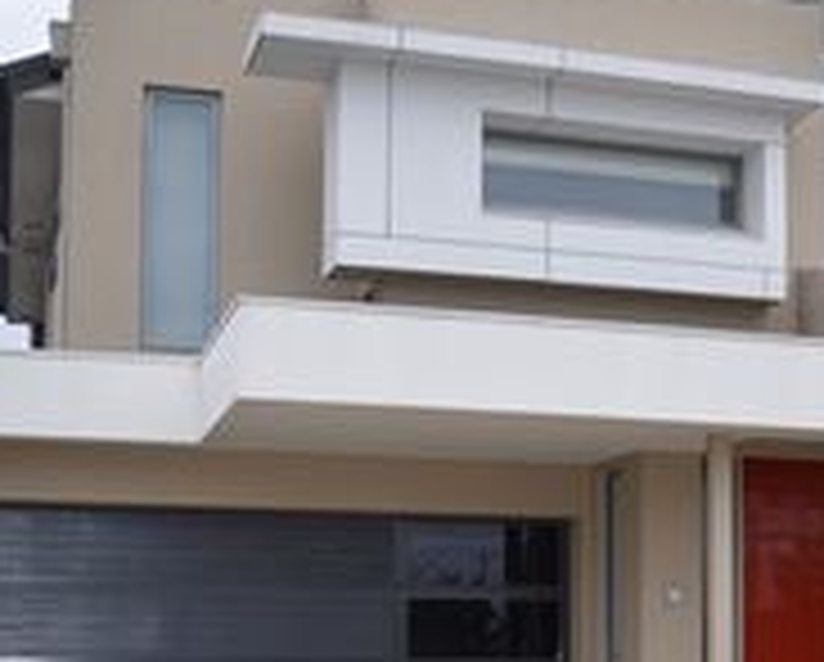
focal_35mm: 65
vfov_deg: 22.6
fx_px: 1588
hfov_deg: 28.7
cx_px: 612
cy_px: 673
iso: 100
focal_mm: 18
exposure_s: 1/125
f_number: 4
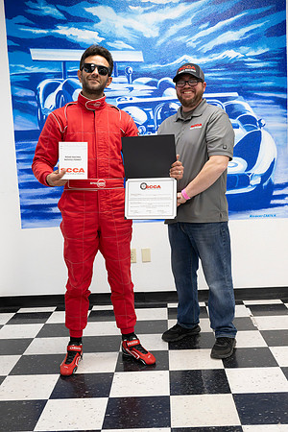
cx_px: 144
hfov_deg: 32.6
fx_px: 492
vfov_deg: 47.4
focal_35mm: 41
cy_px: 216
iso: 10000
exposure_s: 1/250
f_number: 7.1
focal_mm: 41
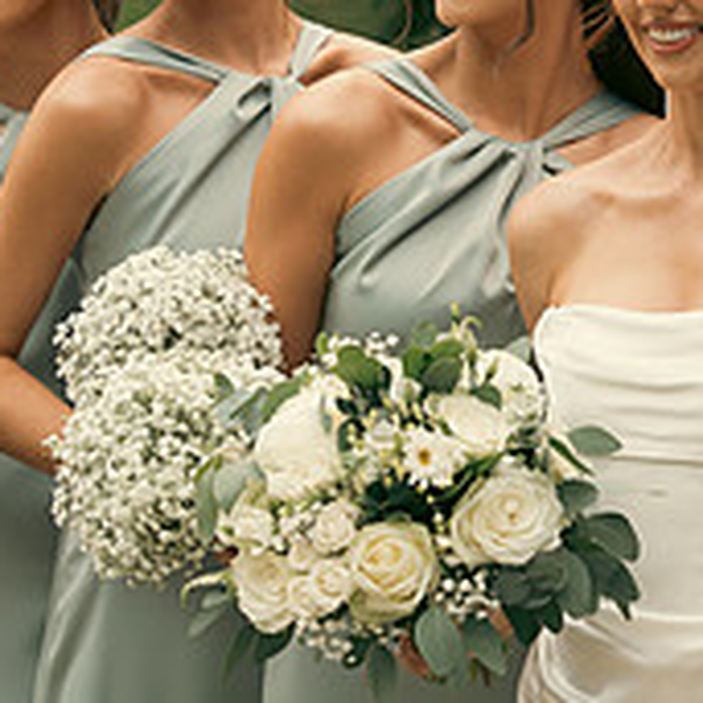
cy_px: 269
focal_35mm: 187
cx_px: 946
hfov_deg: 9.2
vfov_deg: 9.4
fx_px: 4297
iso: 80
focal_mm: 65
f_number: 5
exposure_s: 1/160
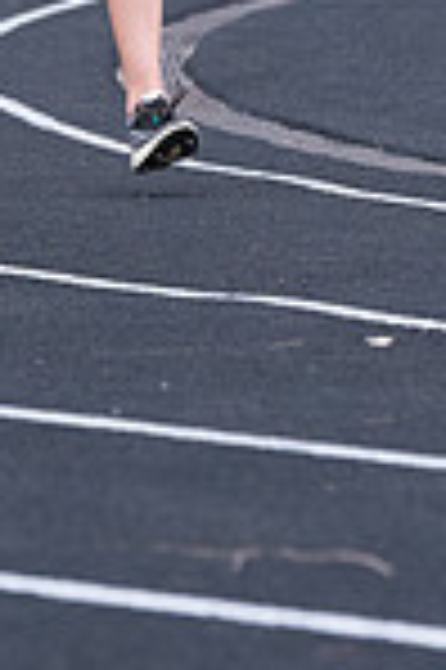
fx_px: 13913
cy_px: -297
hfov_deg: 1.8
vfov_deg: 2.8
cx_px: 191
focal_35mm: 747
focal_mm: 165
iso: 2000
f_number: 5
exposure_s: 1/1600
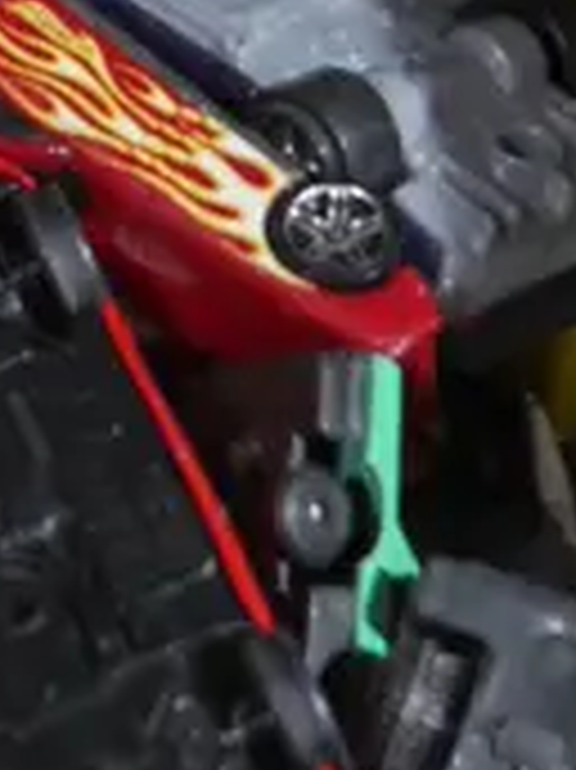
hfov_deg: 5.0
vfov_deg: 6.9
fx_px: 6398
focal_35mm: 288
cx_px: -914
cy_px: 27
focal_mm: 24
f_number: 5.2
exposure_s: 1/60
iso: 1600
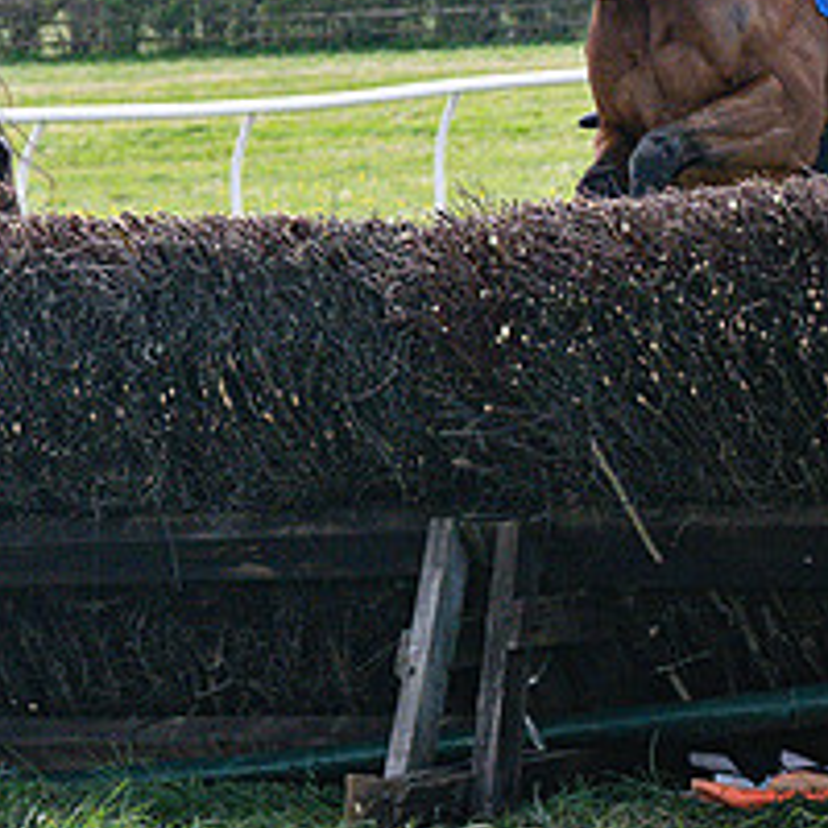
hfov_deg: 5.5
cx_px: -184
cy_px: -43
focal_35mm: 317
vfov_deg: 5.5
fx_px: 8579
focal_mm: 80
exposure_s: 1/4000
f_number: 5
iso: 400
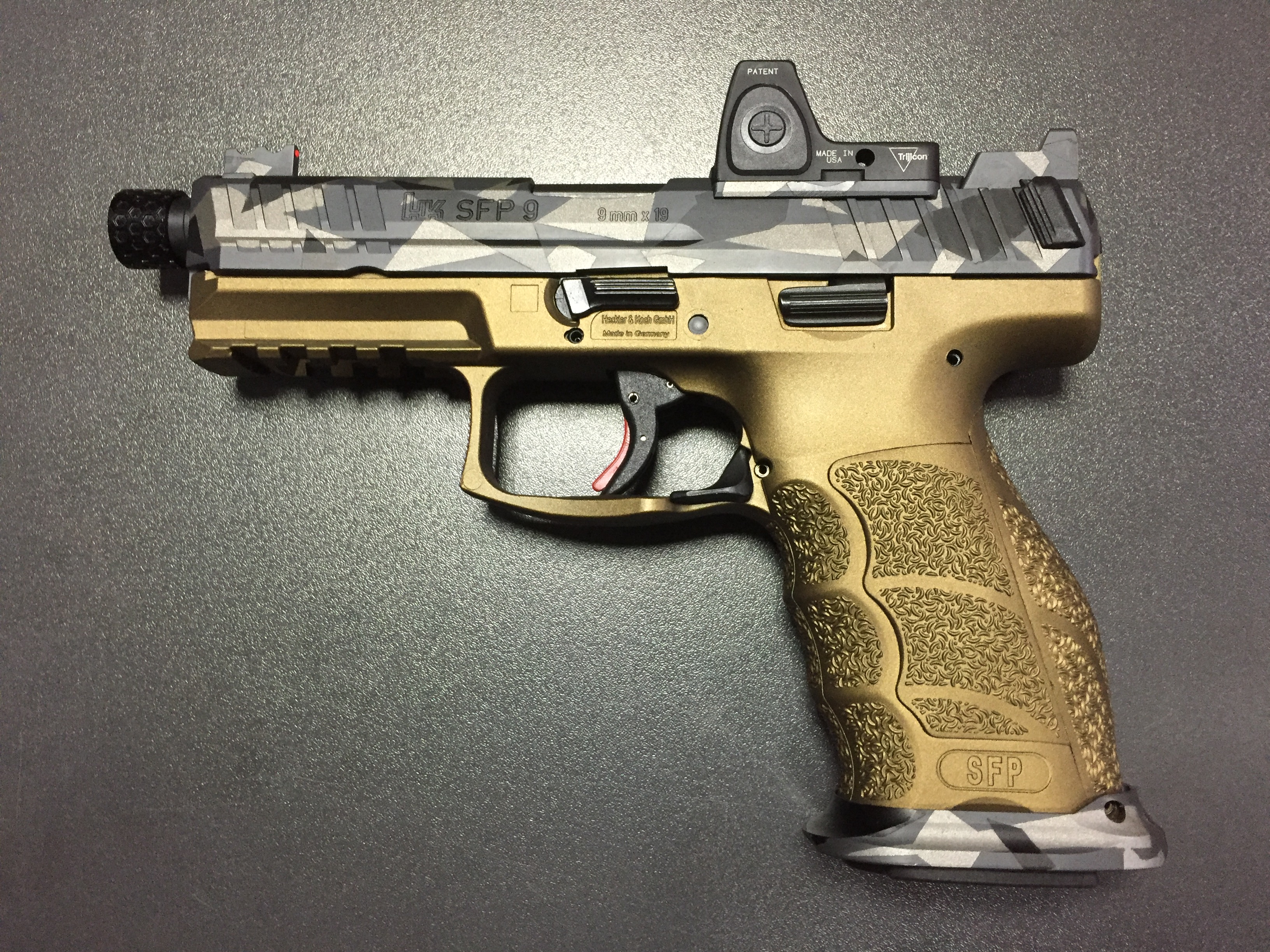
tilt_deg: -82.2
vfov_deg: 48.2
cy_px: 476
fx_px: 1064
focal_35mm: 29
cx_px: 635
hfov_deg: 61.7
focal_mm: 4.15
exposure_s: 1/33
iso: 250
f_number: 2.2
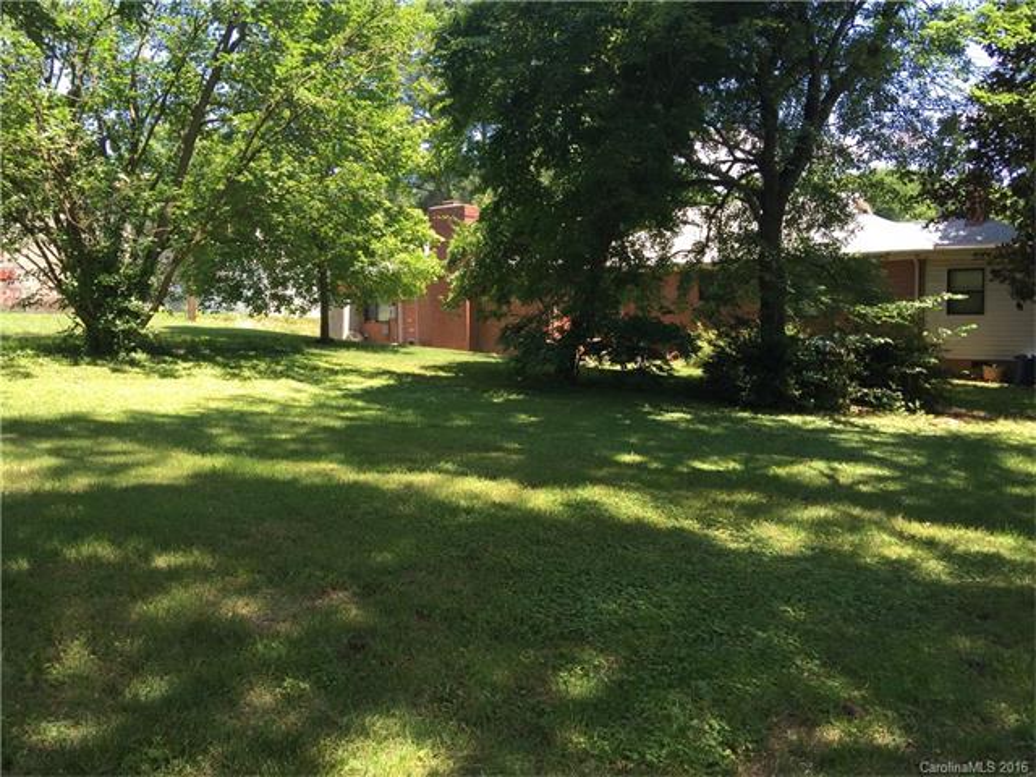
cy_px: 388
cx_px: 518
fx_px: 868
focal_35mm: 29
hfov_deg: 61.7
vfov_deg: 48.2
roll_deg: -0.3
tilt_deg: -3.9
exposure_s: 1/293
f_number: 2.2
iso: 32
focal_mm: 4.15
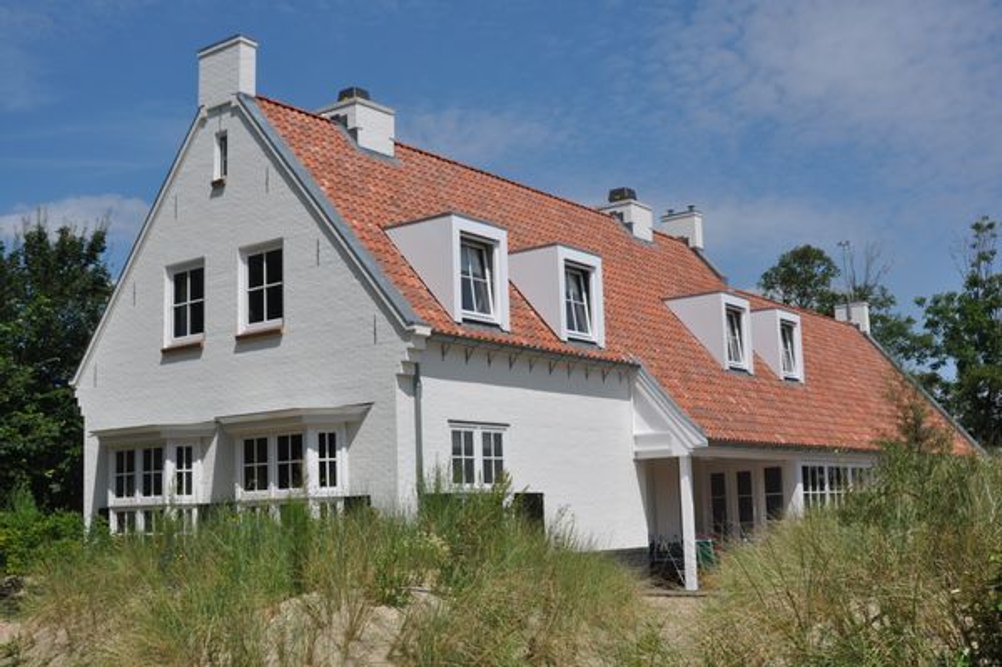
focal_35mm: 42
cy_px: 334
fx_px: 1168
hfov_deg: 46.4
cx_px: 501
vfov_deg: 31.8
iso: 200
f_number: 11
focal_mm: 28
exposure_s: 1/500
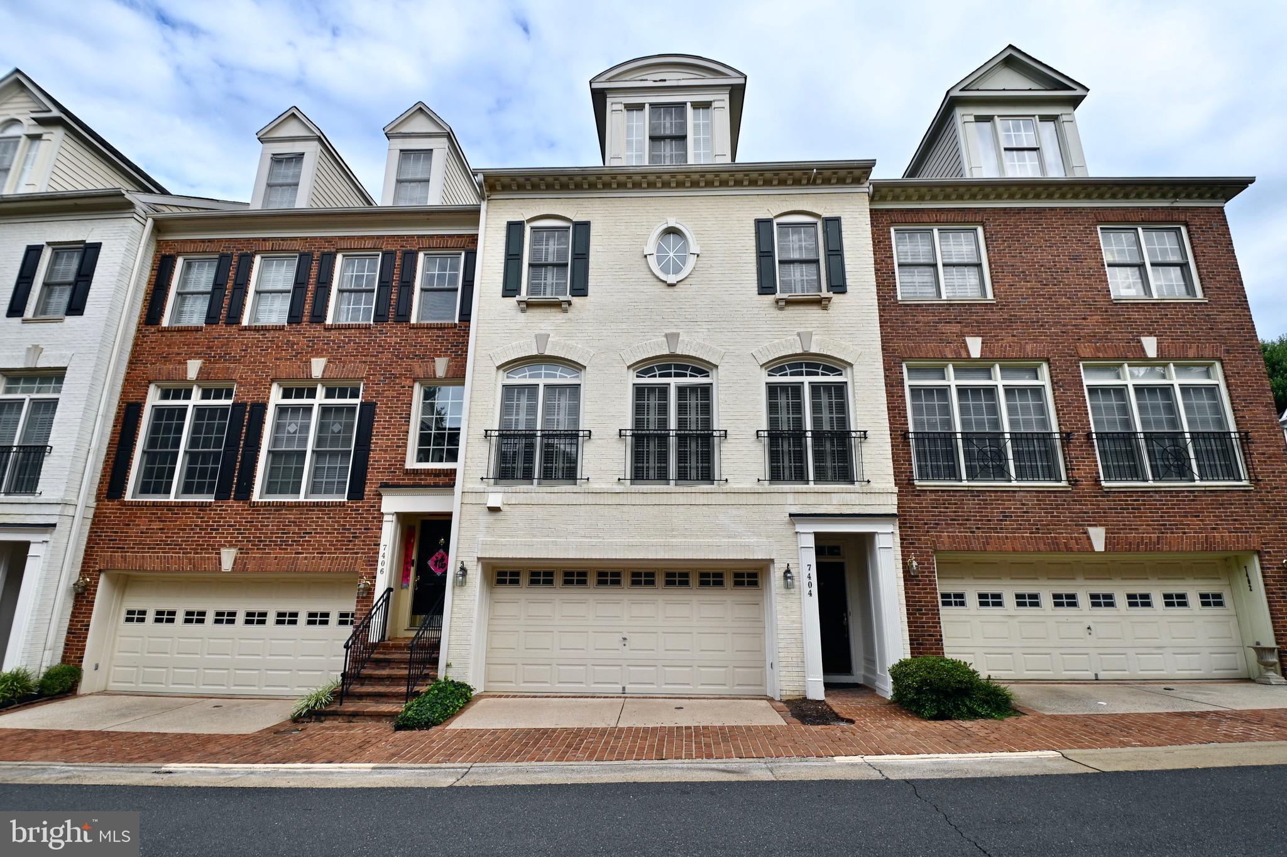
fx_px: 536
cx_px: 644
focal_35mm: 15
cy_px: 428
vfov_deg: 77.3
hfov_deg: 100.4
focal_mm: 10
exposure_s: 1/200
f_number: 7.1
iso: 100
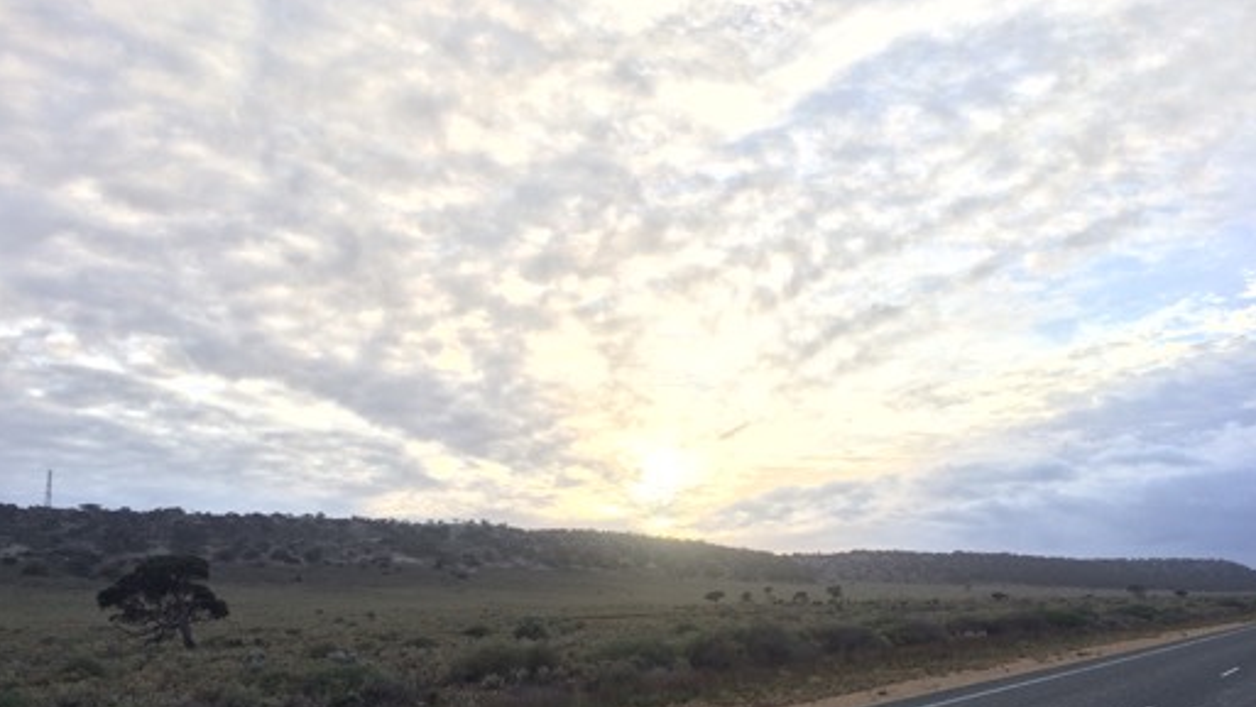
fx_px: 1066
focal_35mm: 32
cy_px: 416
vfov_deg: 36.6
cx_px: 627
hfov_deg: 61.0
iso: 32
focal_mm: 4.15
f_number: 2.2
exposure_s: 1/494
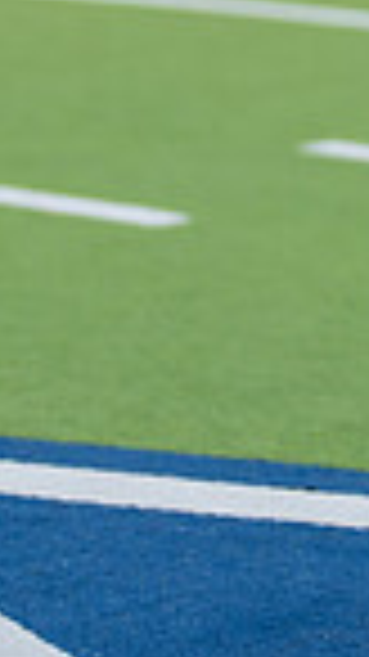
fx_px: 4162
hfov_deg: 5.0
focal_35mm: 239
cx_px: 732
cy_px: -211
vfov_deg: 8.9
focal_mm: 50
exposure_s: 1/1250
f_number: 1.2
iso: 200
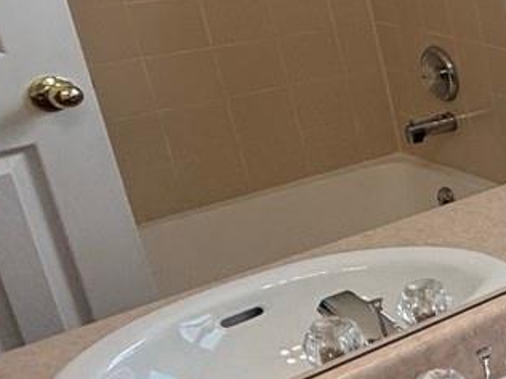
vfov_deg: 23.5
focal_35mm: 62
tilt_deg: -16.5
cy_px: 106
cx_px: 1049
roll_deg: -0.6
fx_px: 906
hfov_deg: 18.3
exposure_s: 1/183
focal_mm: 2.22
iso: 64
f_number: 2.2
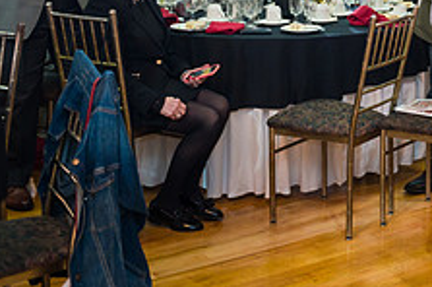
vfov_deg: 16.2
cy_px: -55
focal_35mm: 81
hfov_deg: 23.2
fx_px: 971
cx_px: 506
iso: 1000
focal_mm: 31
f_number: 3.2
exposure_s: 1/200
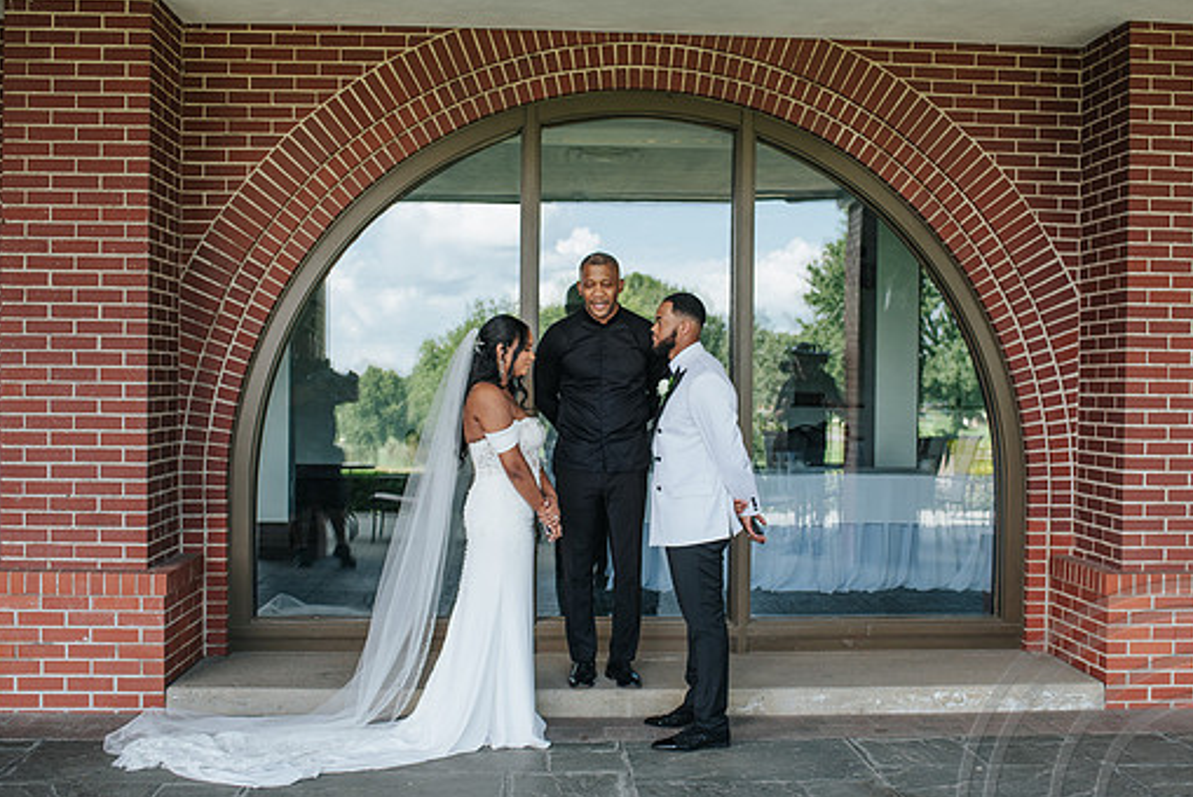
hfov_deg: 46.4
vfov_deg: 31.9
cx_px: 617
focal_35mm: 42
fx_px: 1393
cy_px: 409
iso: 200
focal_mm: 35
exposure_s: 1/200
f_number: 3.2
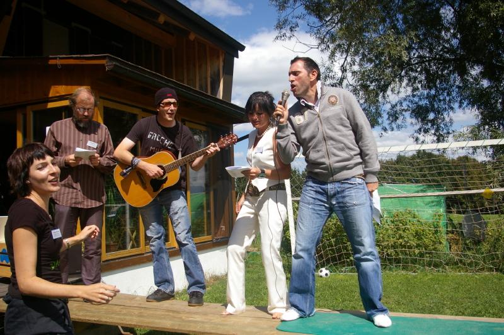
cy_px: 168
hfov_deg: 59.5
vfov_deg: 41.6
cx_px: 252
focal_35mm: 32
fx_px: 441
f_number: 4.5
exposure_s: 1/1500
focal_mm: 21
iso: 200
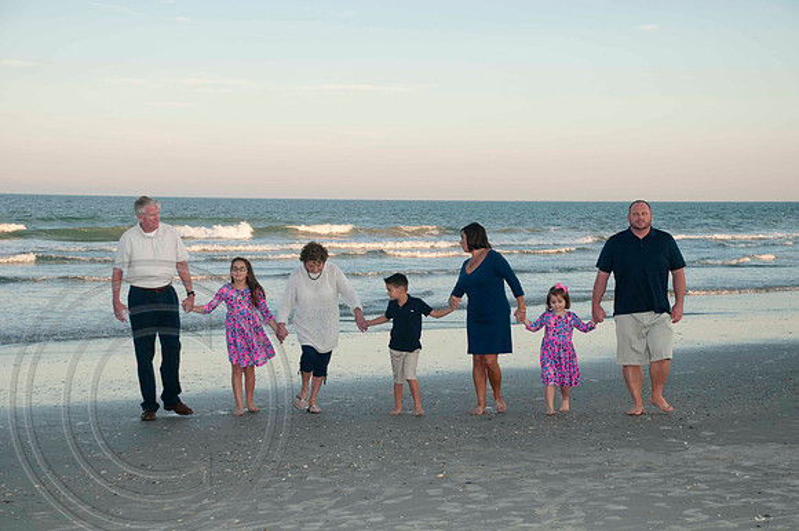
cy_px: 266
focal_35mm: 75
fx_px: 1662
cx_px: 400
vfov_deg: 18.1
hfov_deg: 27.0
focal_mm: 50
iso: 100
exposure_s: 1/160
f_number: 5.6
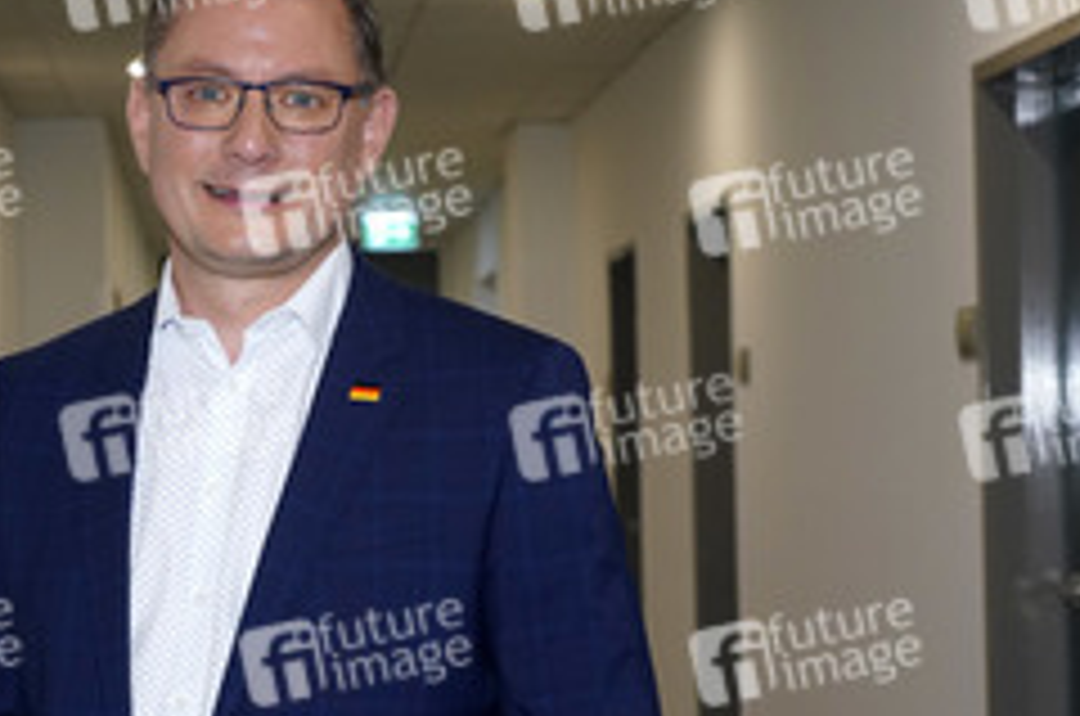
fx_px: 2365
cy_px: 540
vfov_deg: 17.1
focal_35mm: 79
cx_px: 236
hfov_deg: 25.3
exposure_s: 1/60
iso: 2000
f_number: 5
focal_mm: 42
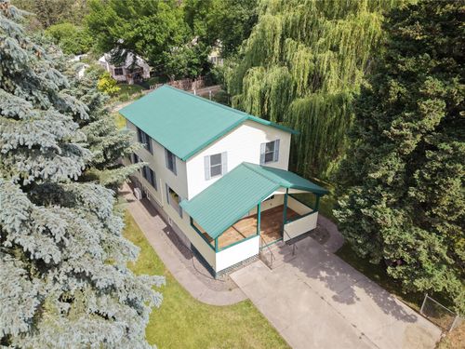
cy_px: 174
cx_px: 232
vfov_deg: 56.8
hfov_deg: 71.6
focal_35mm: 24
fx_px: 322
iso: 270
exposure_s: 1/15
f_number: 1.8
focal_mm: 8.67
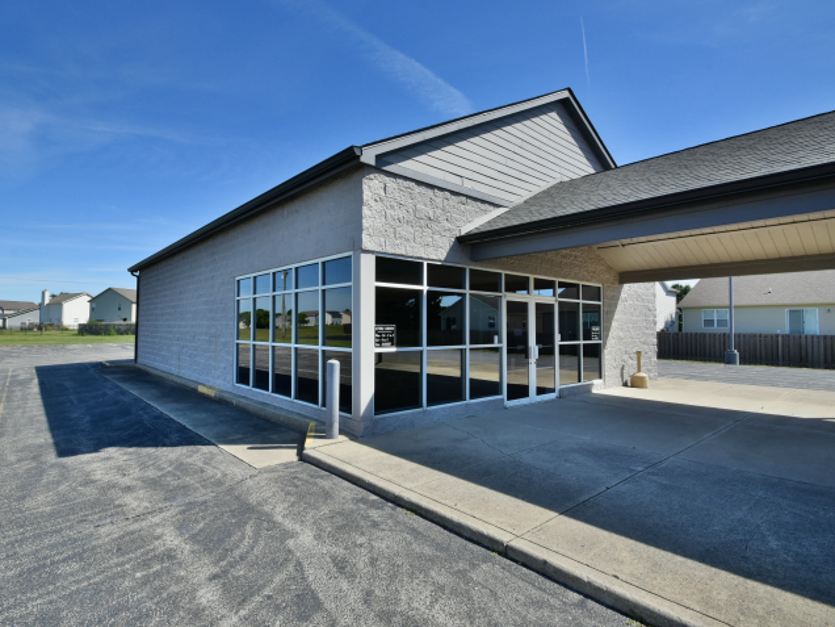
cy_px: 309
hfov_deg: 90.9
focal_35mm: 17
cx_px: 388
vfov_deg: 74.7
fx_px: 410
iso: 800
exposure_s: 1/640
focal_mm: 10
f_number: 11
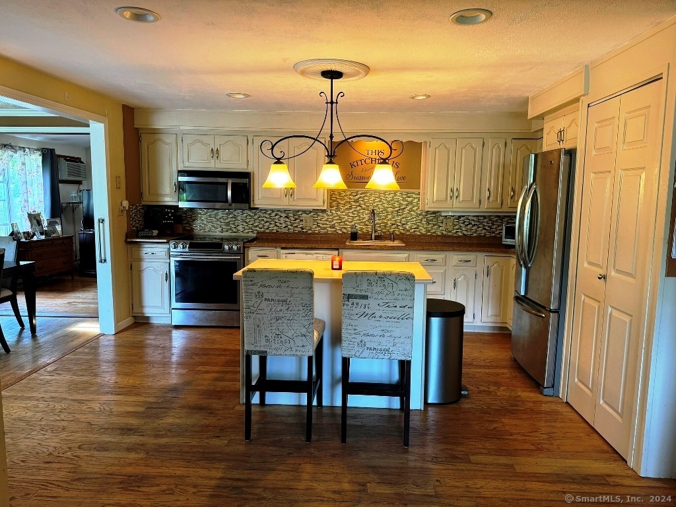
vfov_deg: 56.8
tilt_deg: -7.1
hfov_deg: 71.6
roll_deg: -0.8
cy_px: 254
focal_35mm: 24
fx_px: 469
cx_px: 338
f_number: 1.78
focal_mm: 6.76
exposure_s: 1/60
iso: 160
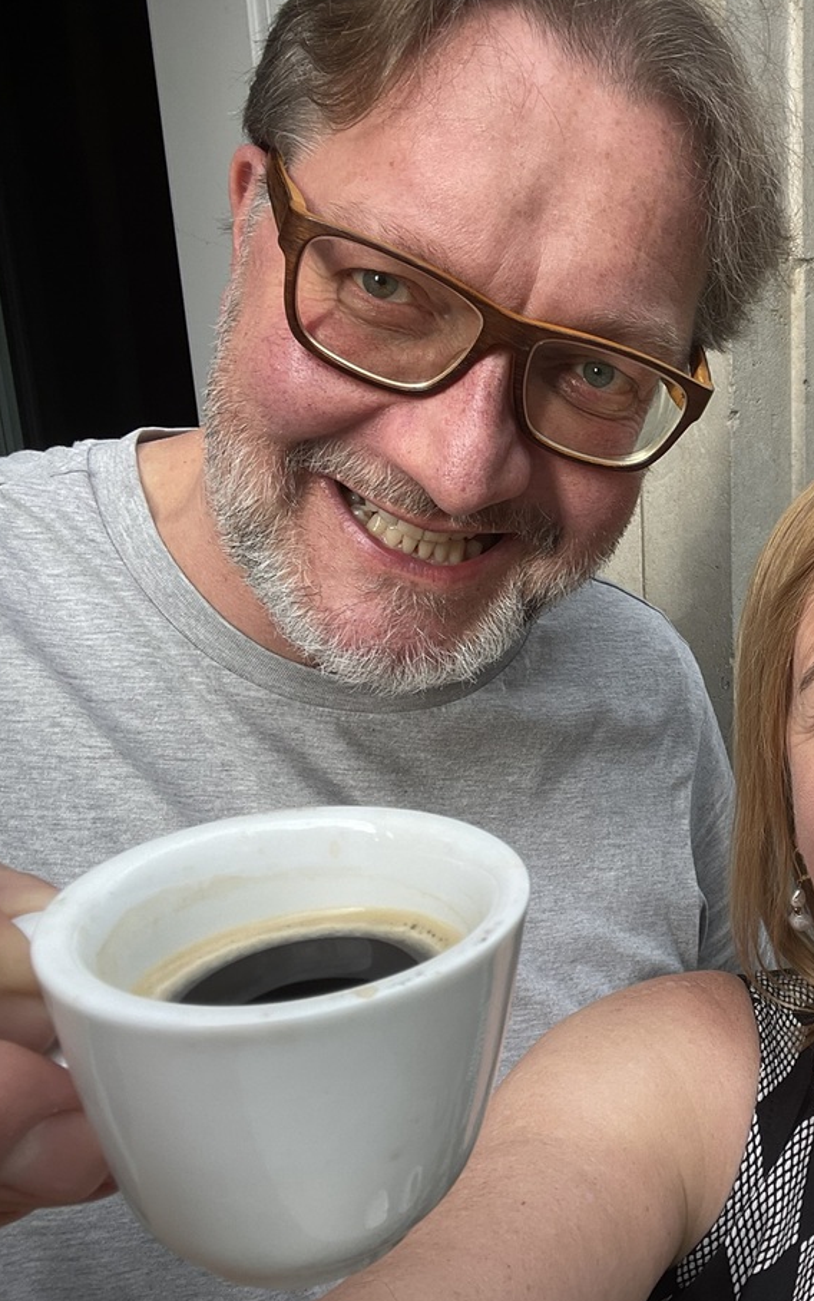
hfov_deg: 35.1
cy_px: 653
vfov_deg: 58.1
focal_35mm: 33
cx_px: 796
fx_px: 1171
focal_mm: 2.71
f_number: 2.2
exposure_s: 1/131
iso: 25
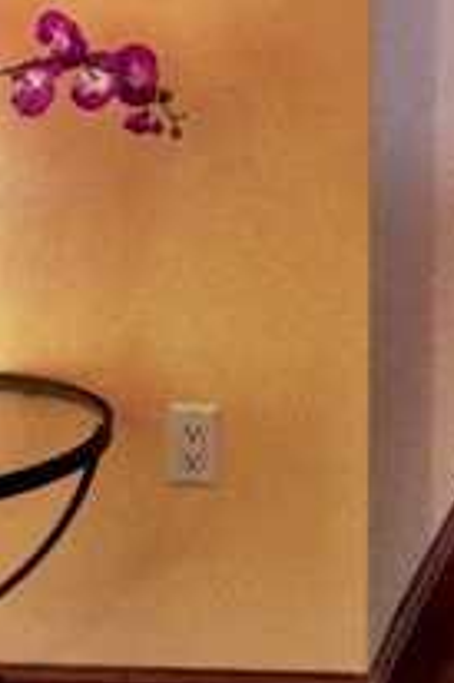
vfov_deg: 17.1
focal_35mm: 117
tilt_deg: -6.1
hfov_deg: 10.9
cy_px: 10
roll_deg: -0.7
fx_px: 2217
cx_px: 845
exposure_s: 1/30
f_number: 2.2
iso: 200
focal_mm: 4.15
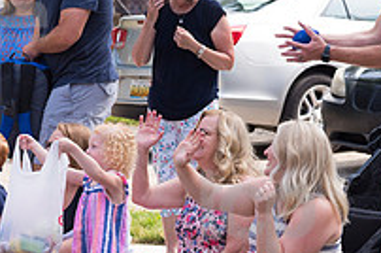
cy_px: 237
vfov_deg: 4.9
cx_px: 258
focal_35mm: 282
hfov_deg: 7.3
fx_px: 2980
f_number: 6.3
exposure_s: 1/500
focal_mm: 98
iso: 320
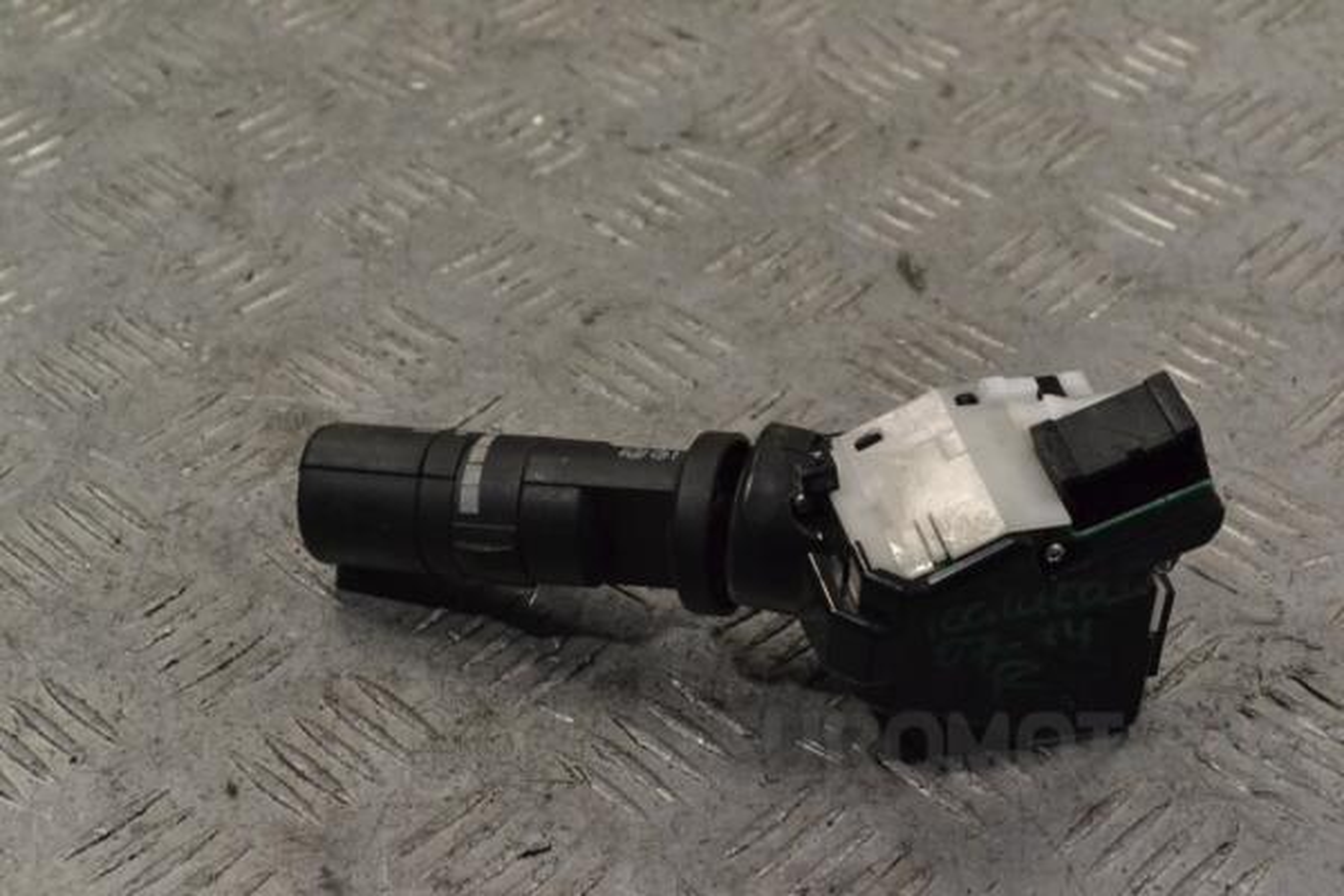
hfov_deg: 24.6
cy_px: 448
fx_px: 3080
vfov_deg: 16.6
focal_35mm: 82
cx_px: 672
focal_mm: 55
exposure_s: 1/400
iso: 3200
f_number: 10
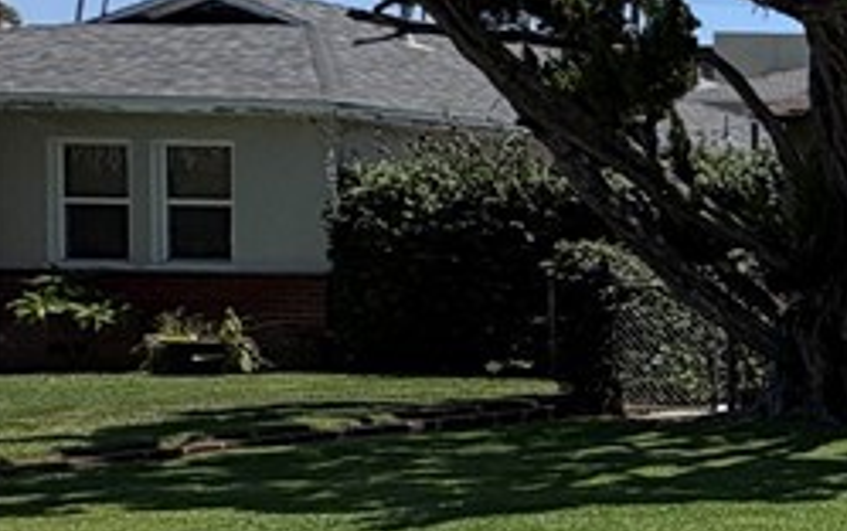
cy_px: 289
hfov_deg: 18.7
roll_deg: +0.3
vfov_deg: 21.3
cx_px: 1731
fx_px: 1409
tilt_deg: -1.8
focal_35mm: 61
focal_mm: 2.22
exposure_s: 1/1637
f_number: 2.2
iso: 40
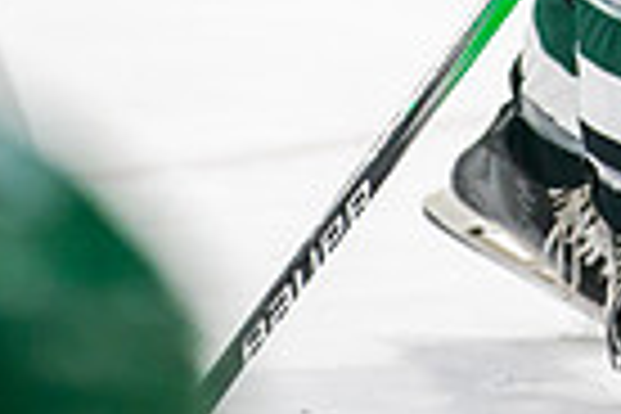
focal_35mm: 872
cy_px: -594
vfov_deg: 1.6
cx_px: 867
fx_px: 15041
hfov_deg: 2.4
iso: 1000
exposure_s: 1/640
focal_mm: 168
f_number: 3.2
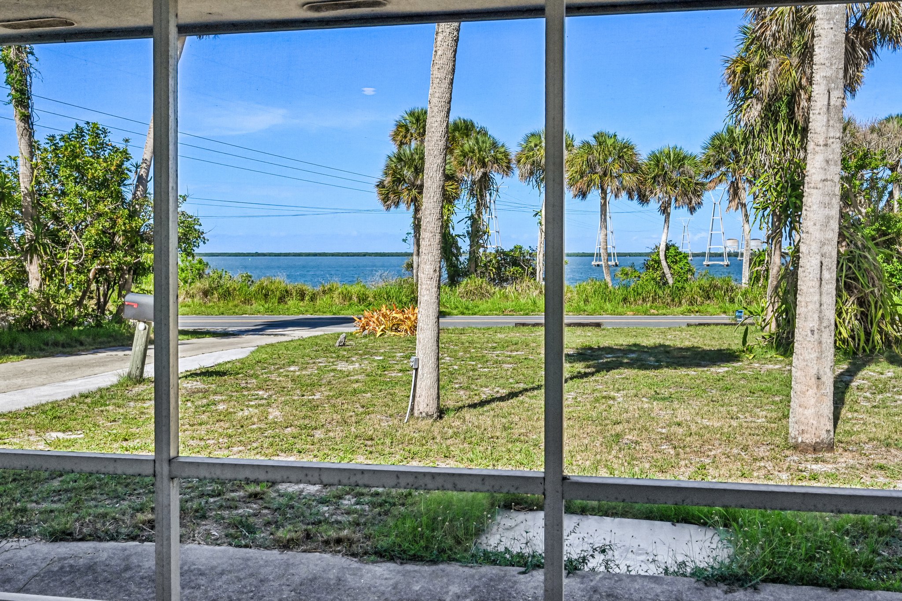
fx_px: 752
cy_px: 300
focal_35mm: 30
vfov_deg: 43.6
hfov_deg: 61.9
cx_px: 451
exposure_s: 1/6400
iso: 3200
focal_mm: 30
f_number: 8
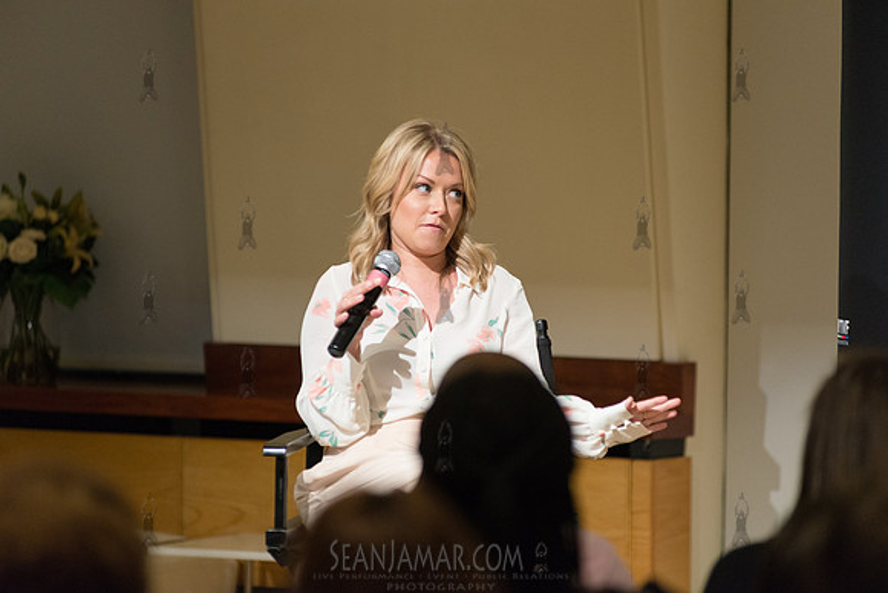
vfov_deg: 6.9
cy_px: 296
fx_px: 4934
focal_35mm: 200
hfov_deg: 10.3
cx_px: 444
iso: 2500
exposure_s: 1/250
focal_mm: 200
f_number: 4
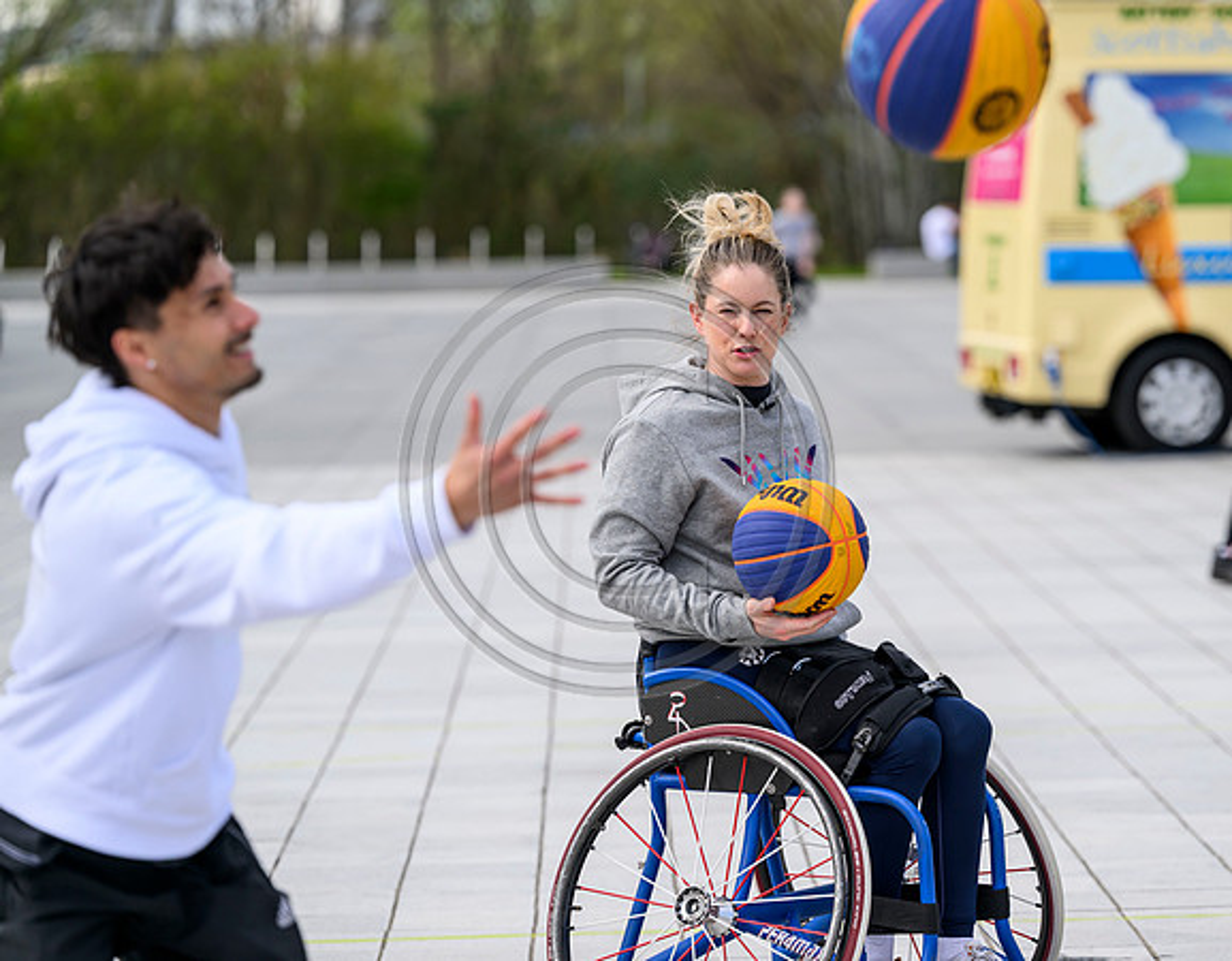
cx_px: 721
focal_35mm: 155
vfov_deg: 9.8
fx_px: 5608
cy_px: 480
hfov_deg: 12.5
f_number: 3.5
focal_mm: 140
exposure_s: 1/2500
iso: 400
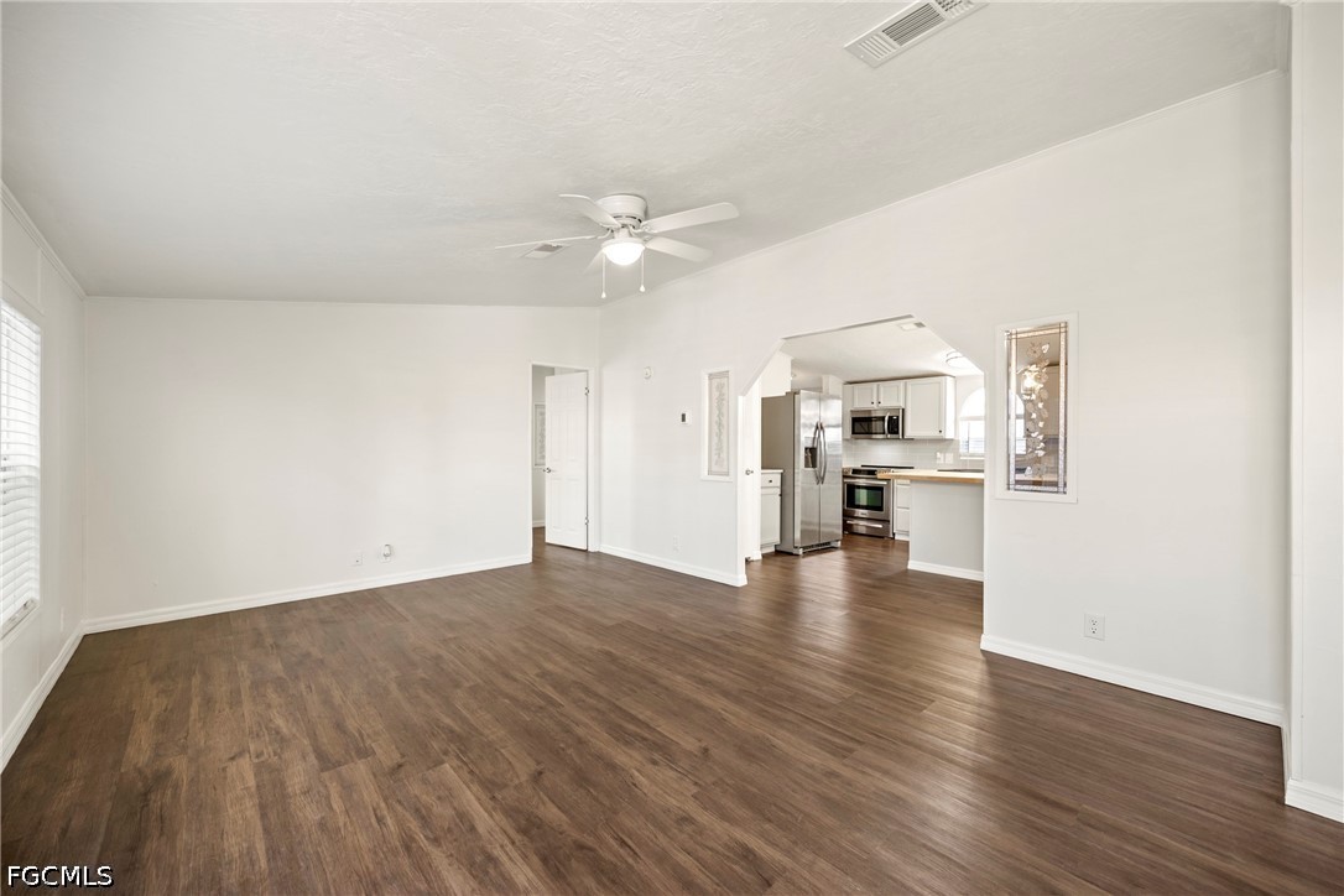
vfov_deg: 81.2
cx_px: 672
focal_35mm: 14
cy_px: 448
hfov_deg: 104.3
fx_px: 523
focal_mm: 14
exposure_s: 1/15
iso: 640
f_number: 4
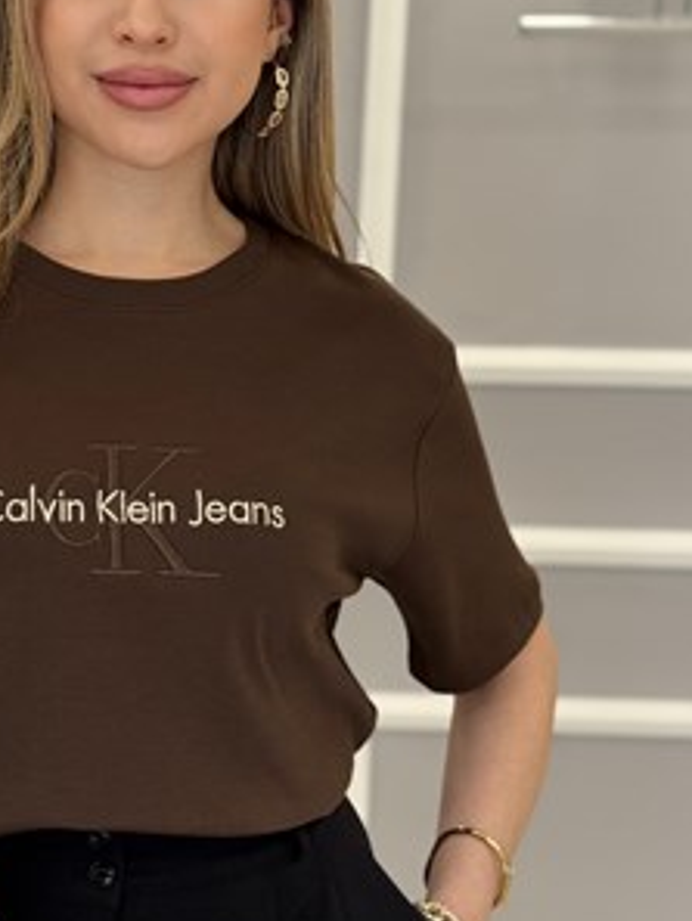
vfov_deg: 23.3
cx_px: 121
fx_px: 2237
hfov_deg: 17.4
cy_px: 527
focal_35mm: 84
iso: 100
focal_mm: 6.76
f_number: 1.78
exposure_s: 1/111
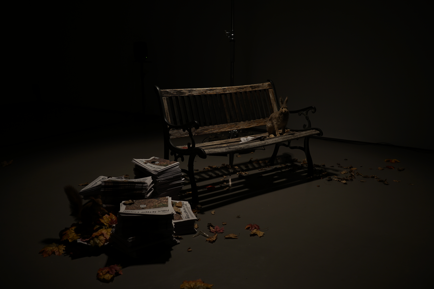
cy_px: 144
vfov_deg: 38.9
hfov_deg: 55.8
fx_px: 410
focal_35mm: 34
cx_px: 217
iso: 200
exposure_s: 1/25
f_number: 4
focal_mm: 34
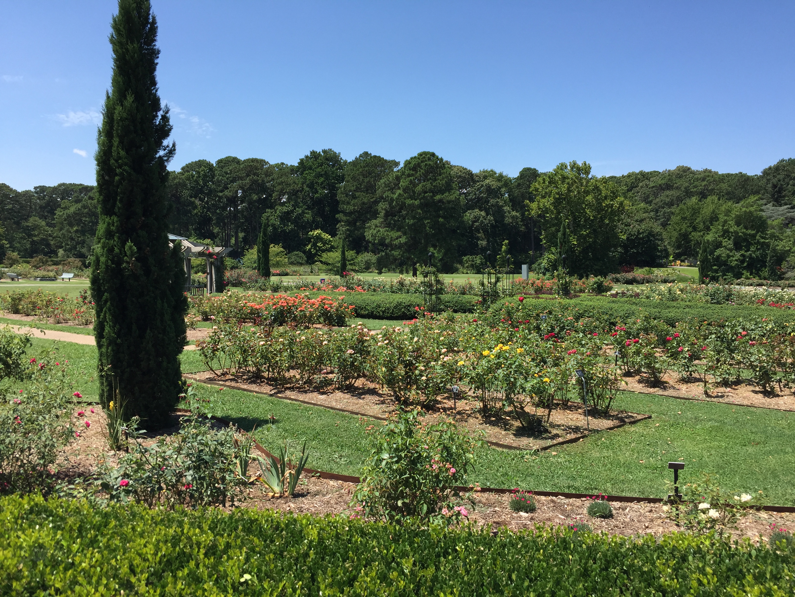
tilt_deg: -2.2
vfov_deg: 48.2
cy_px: 298
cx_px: 398
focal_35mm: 29
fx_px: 666
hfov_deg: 61.7
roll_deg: -1.5
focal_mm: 4.15
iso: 32
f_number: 2.2
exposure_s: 1/1647
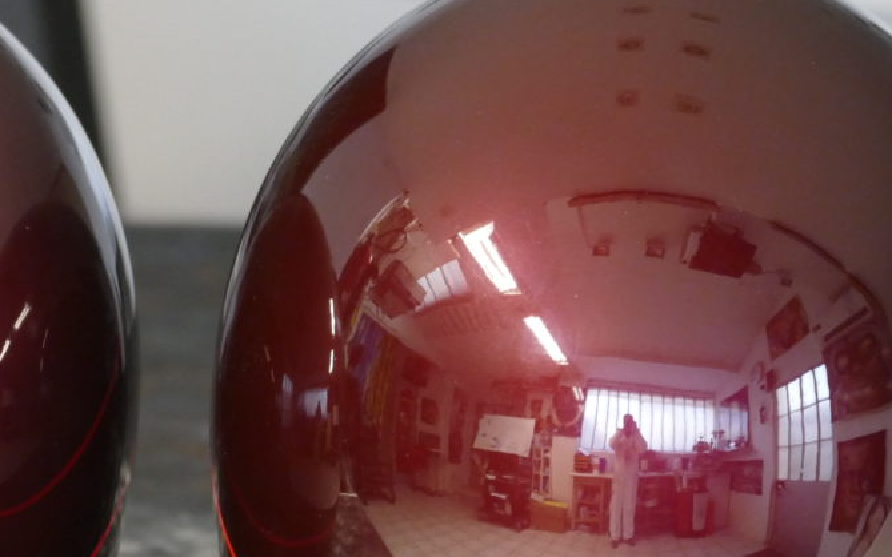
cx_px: 157
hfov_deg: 4.7
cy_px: 454
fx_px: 10890
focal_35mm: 448
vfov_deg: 2.9
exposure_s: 1/15
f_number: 4
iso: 1600
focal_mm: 89.34
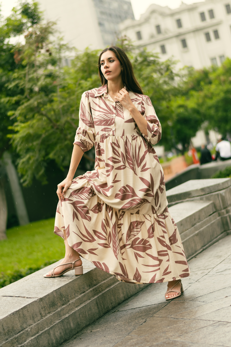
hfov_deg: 18.2
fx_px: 722
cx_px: 116
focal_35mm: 75
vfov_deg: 27.0
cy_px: 174
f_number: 1.8
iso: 100
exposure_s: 1/800
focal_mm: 50
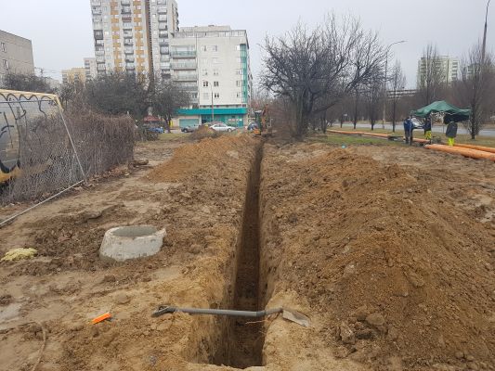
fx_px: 372
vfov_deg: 53.1
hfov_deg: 67.3
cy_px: 186
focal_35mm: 26
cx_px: 248
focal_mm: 4.2
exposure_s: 1/358
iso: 40
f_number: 1.7
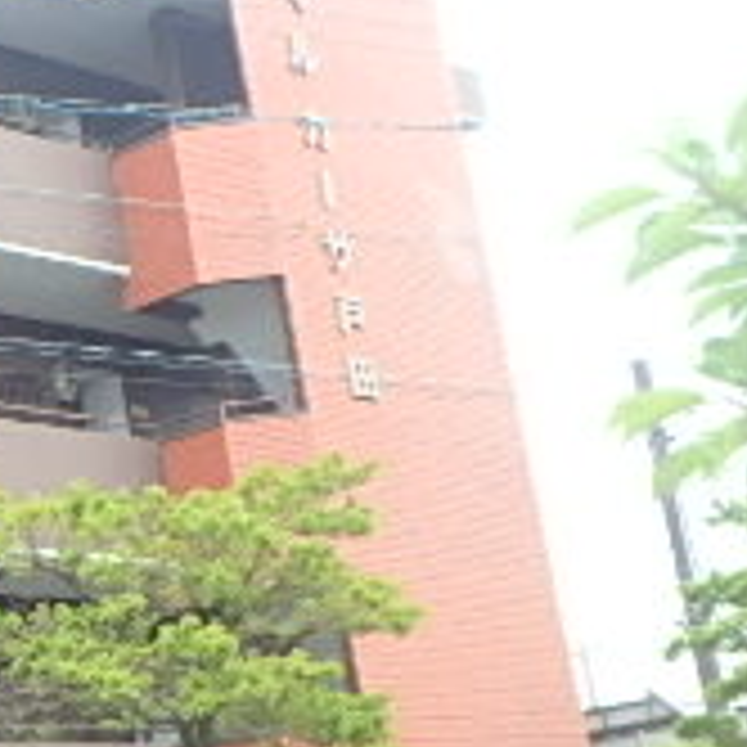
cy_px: 477
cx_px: -356
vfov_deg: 17.5
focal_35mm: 99
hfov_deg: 16.2
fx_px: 2417
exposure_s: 1/250
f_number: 4.6
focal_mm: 5.2
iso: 400
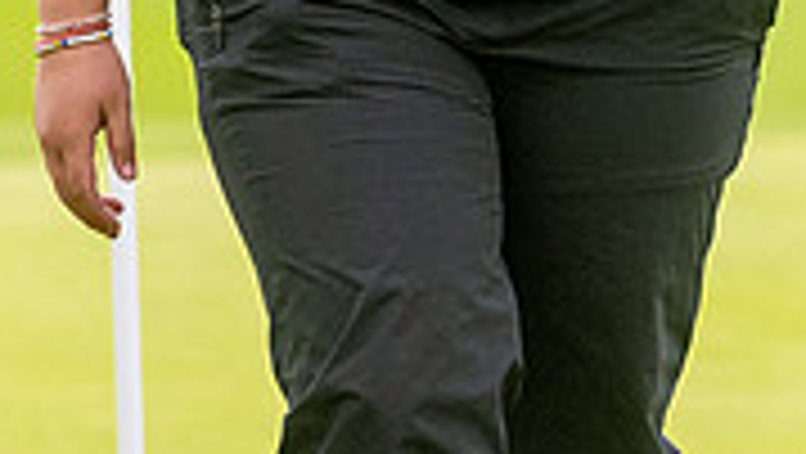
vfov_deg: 0.6
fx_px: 41172
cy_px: -343
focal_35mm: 1925
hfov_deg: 1.1
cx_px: 568
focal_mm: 300
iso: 320
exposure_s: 1/1600
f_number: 4
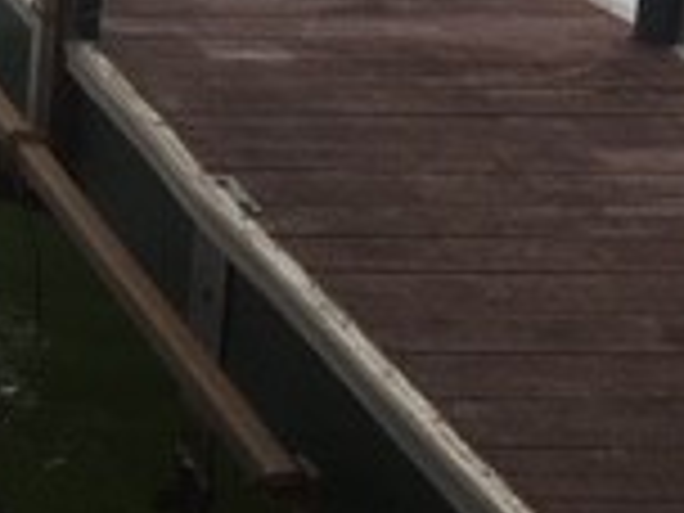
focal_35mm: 122
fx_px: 2411
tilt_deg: -12.1
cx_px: -634
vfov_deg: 11.8
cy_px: -184
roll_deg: -1.0
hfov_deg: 13.9
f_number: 2.2
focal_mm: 4.15
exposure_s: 1/1832
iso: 25
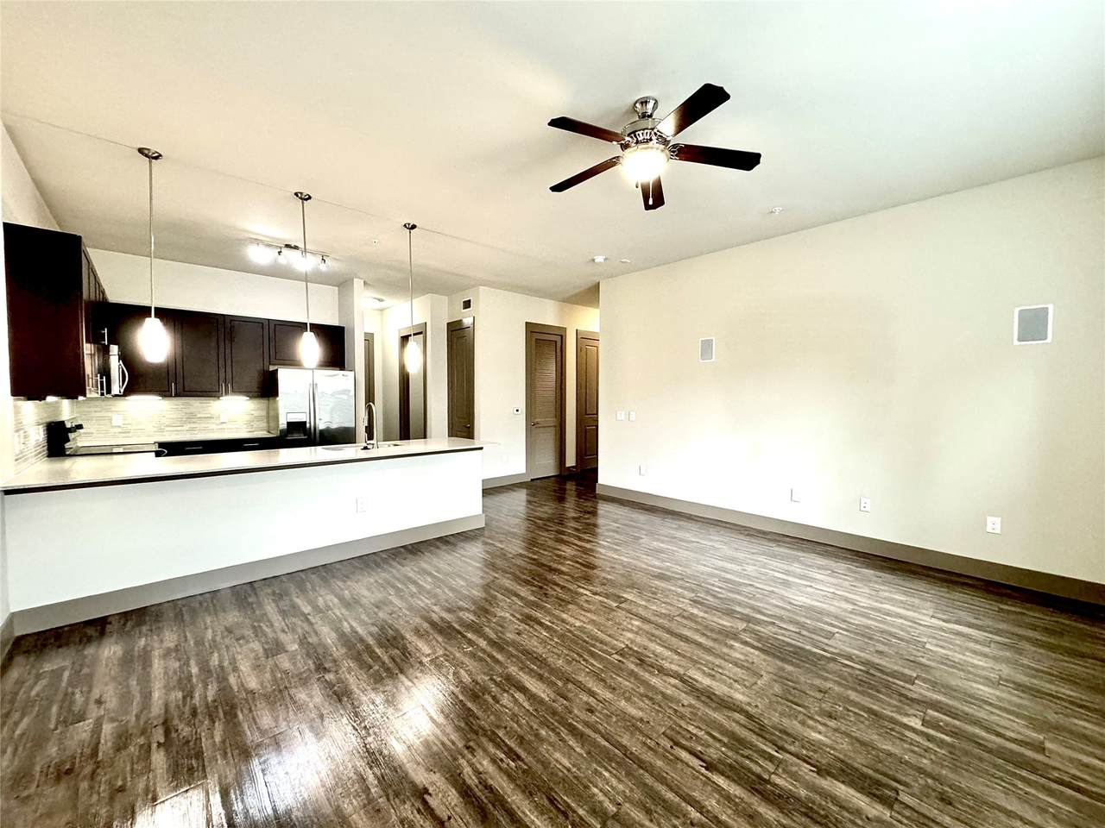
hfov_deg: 102.1
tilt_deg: -2.8
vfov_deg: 85.7
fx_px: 447
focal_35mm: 14
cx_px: 552
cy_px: 414
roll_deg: -0.2
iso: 320
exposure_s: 1/60
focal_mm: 2.22
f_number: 2.2
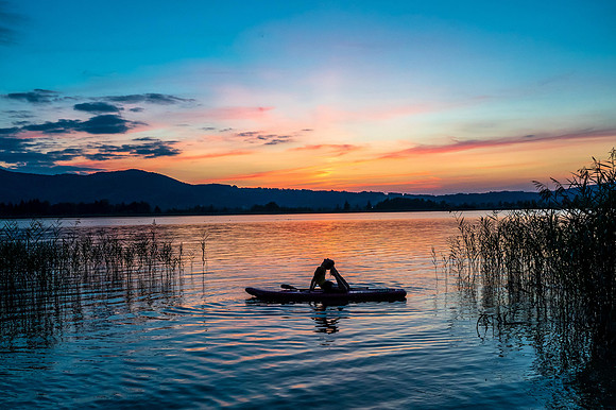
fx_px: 644
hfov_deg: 51.1
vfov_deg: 35.3
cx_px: 308
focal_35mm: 38
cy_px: 205
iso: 2000
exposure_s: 1/200
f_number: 7.1
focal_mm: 36
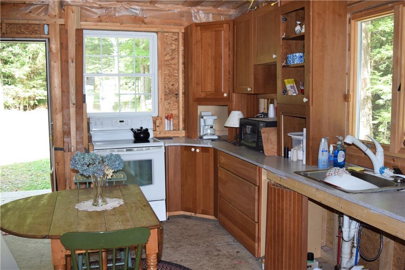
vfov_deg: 36.8
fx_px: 405
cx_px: 202
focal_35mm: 36
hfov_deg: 53.1
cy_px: 135
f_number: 5
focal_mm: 24
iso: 800
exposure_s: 1/100
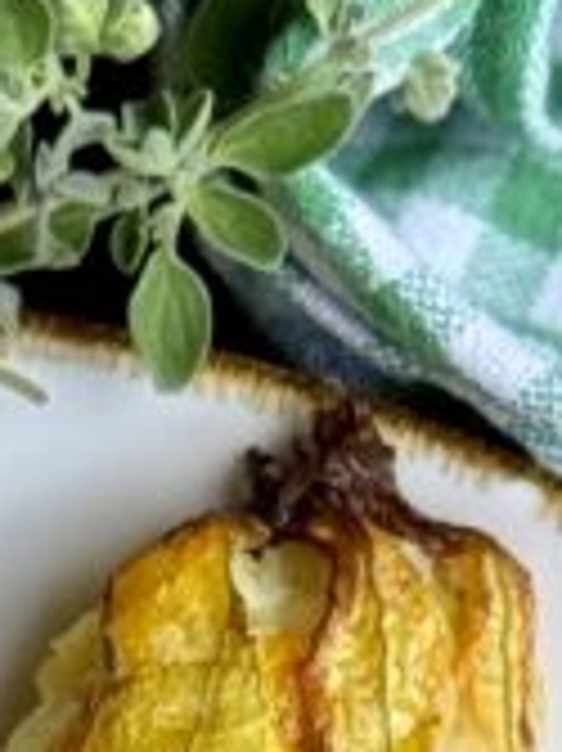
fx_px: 7976
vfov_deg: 5.2
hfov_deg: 4.0
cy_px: 2071
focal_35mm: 368
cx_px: -274
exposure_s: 1/121
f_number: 1.78
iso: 80
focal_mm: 6.76
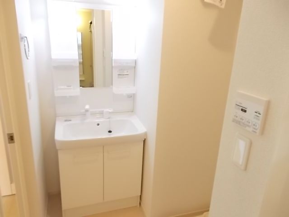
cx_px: 144
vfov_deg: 53.1
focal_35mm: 26
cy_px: 108
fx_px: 217
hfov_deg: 67.3
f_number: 3.2
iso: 200
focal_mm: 4.6
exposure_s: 1/20
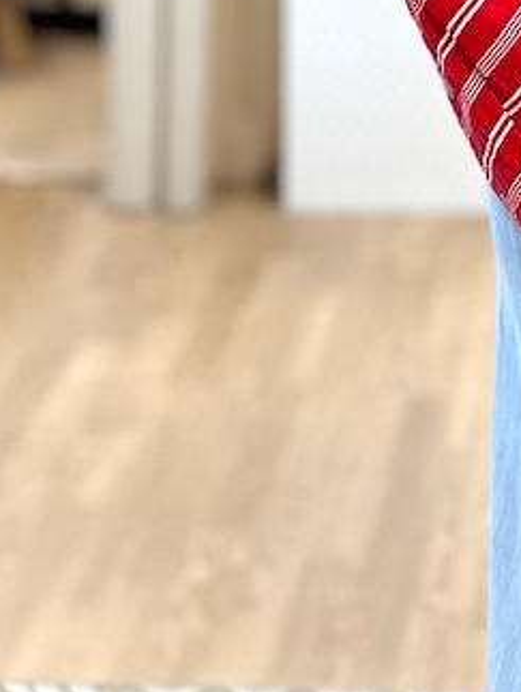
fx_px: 1903
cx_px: 632
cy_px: 69
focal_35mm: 95
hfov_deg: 15.0
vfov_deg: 20.2
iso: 160
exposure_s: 1/50
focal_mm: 6.86
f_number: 1.78
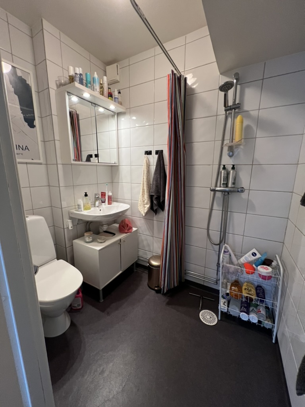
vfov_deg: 106.2
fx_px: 153
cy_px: 204
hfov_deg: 89.9
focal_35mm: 13
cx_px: 152
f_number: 1.8
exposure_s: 1/50
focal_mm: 1.57
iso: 200
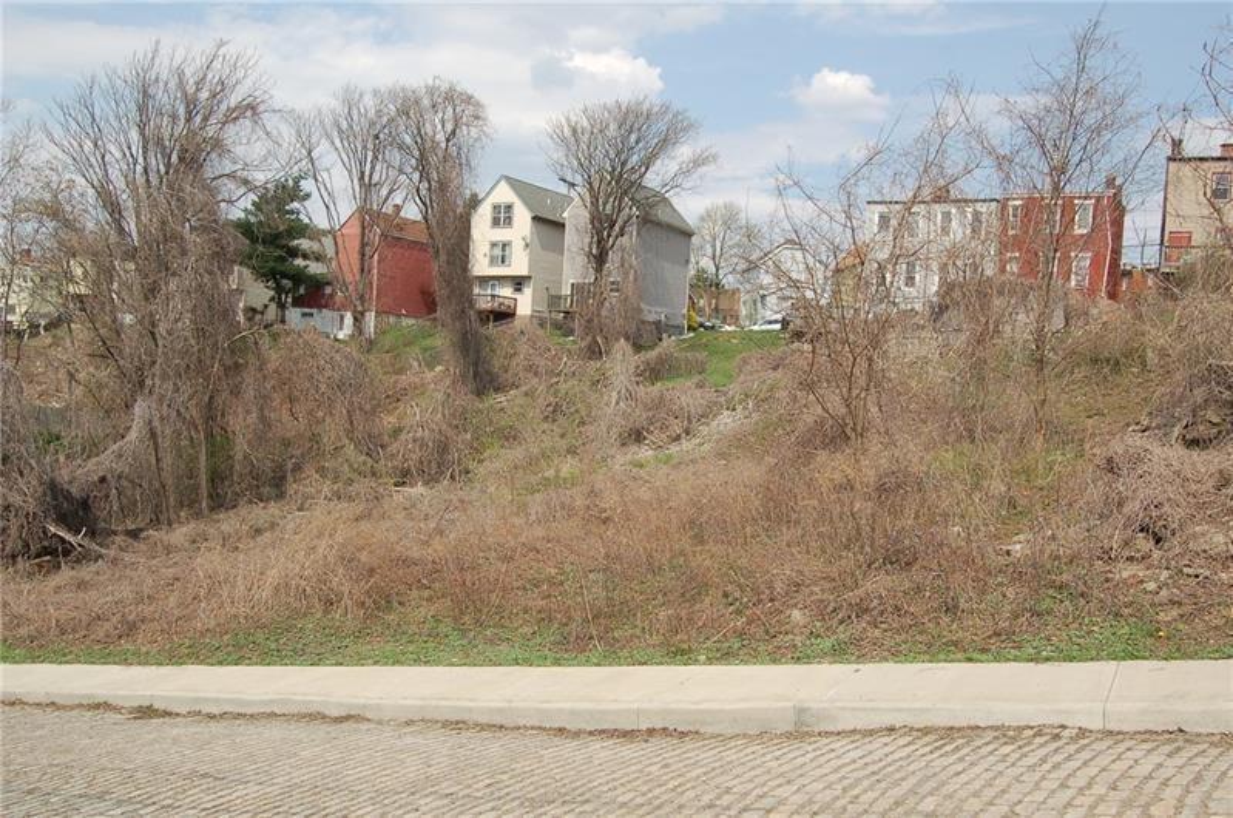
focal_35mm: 30
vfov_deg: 43.5
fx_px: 1026
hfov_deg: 62.0
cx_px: 616
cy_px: 409
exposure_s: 1/320
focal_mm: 20
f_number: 9
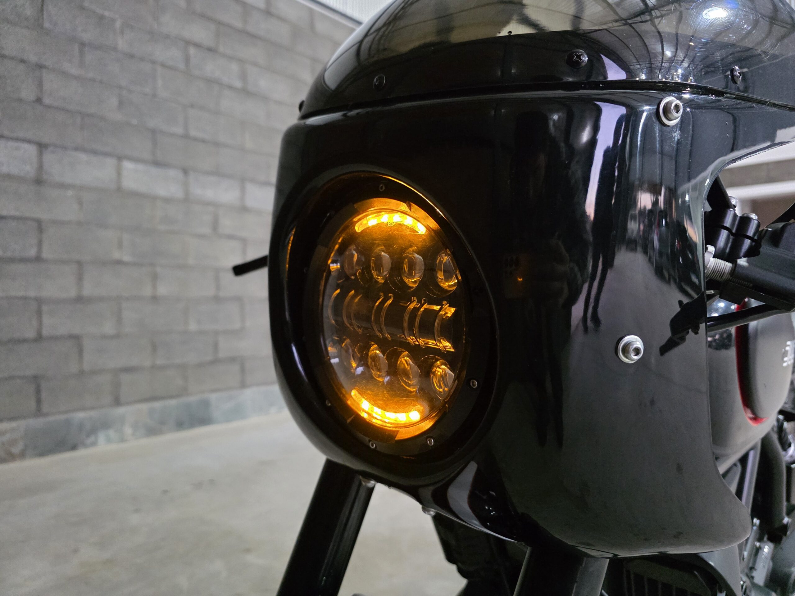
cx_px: 398
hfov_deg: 73.9
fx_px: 528
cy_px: 298
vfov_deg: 58.9
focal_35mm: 23
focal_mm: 6.3
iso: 2500
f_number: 1.7
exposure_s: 1/100
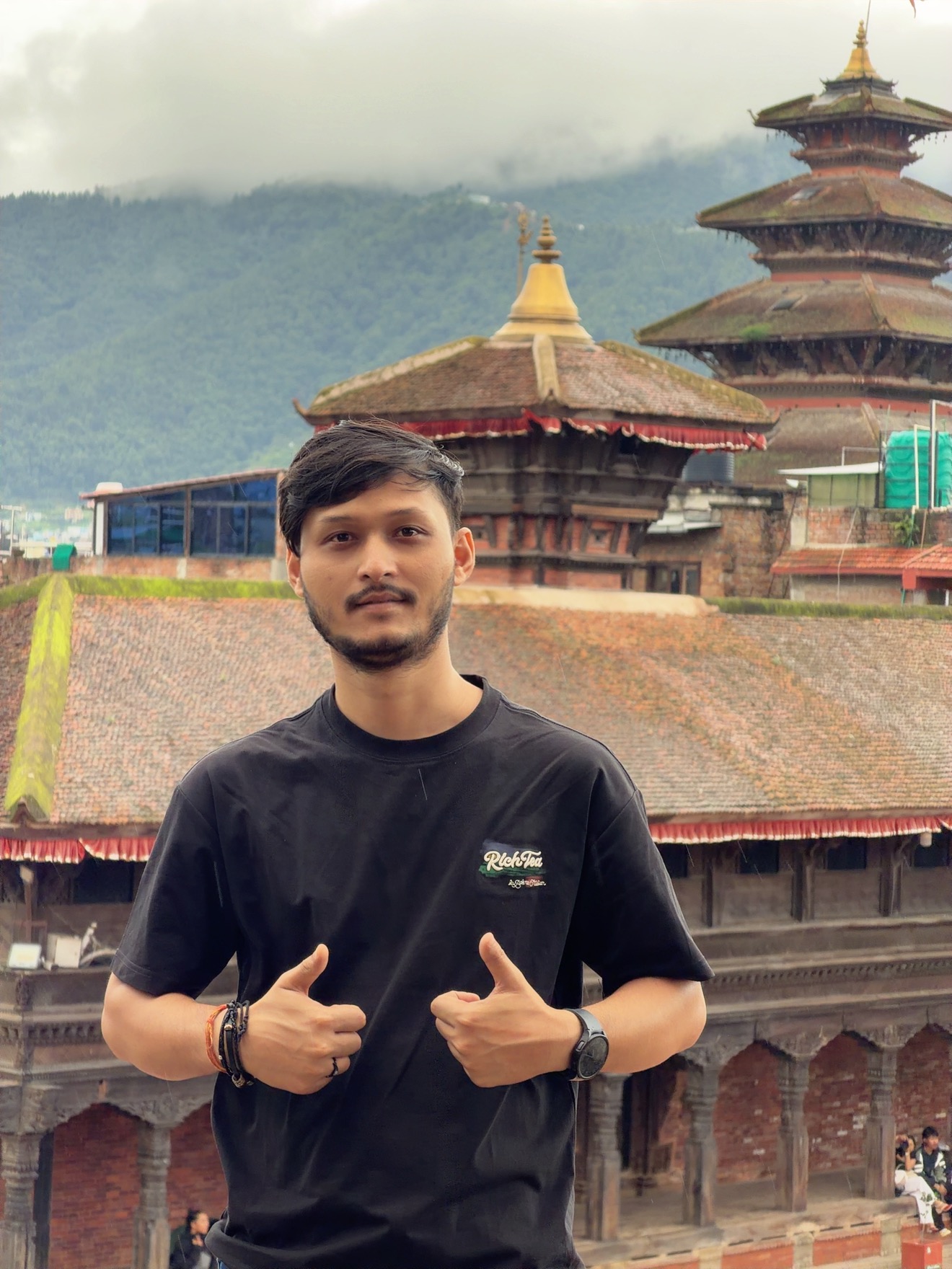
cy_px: 634
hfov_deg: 14.2
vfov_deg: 18.9
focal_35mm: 104
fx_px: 3814
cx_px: 476
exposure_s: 1/121
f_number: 2.8
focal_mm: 16.89
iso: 160
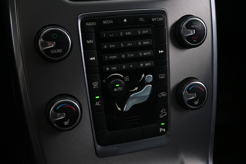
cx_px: 123
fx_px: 323
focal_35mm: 47
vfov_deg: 28.5
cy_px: 82
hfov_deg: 41.7
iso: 4000
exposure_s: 1/50
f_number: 5
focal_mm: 31.5
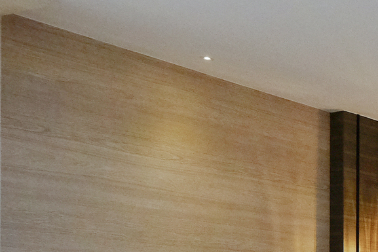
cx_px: 690
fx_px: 819
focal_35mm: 78
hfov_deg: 19.2
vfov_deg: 16.7
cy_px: 313
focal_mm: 10
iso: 1600
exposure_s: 1/125
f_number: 5
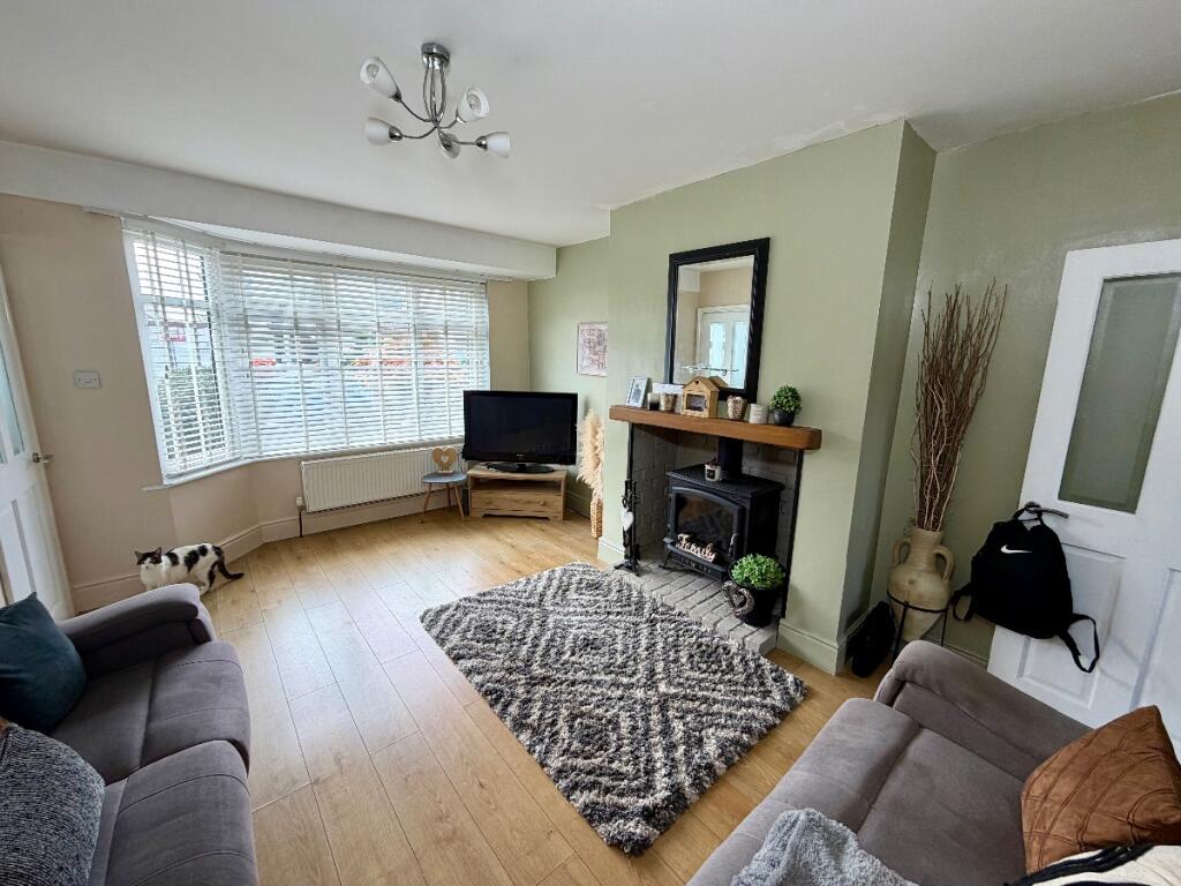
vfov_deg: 85.7
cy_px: 443
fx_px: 478
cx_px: 590
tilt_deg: -11.0
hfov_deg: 102.1
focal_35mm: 14
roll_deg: -1.2
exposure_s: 1/121
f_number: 2.2
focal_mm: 2.22
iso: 80
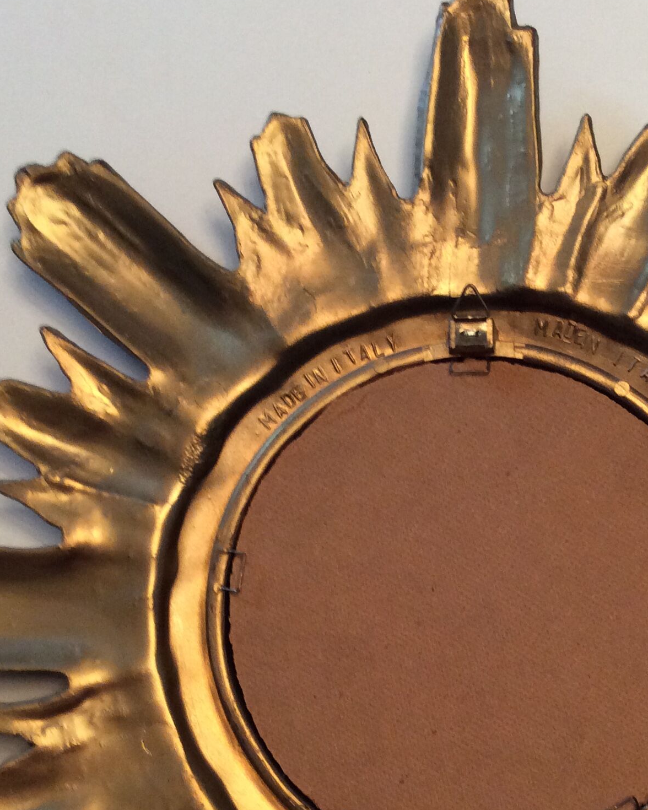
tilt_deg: -83.3
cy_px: 574
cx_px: 453
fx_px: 1319
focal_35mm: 55
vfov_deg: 33.7
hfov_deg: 27.4
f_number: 2.4
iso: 125
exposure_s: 1/25
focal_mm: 3.3
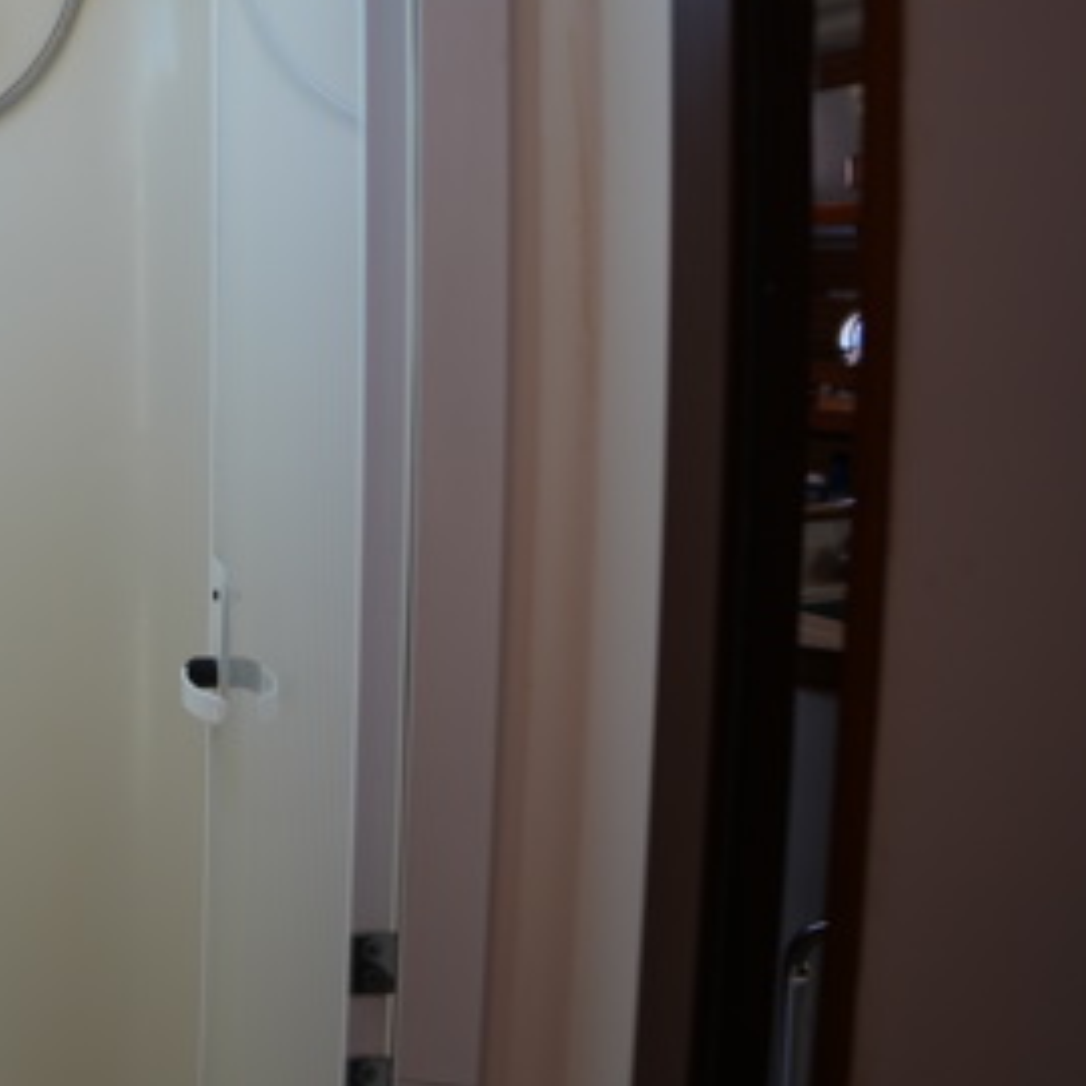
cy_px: 394
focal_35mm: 34
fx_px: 1207
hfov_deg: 41.4
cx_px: -28
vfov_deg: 47.9
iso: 100
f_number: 2
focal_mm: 12
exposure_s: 1/125
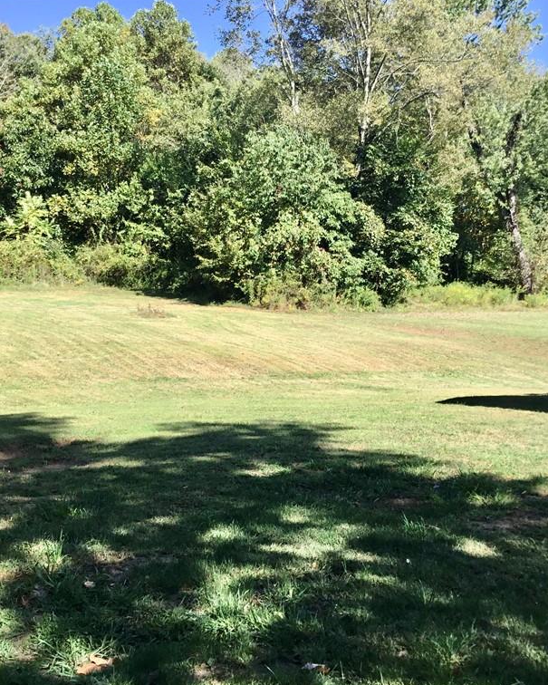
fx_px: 831
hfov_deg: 36.5
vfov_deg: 44.8
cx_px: 274
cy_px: 342
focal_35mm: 41
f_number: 2.4
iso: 25
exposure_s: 1/488
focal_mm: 3.3
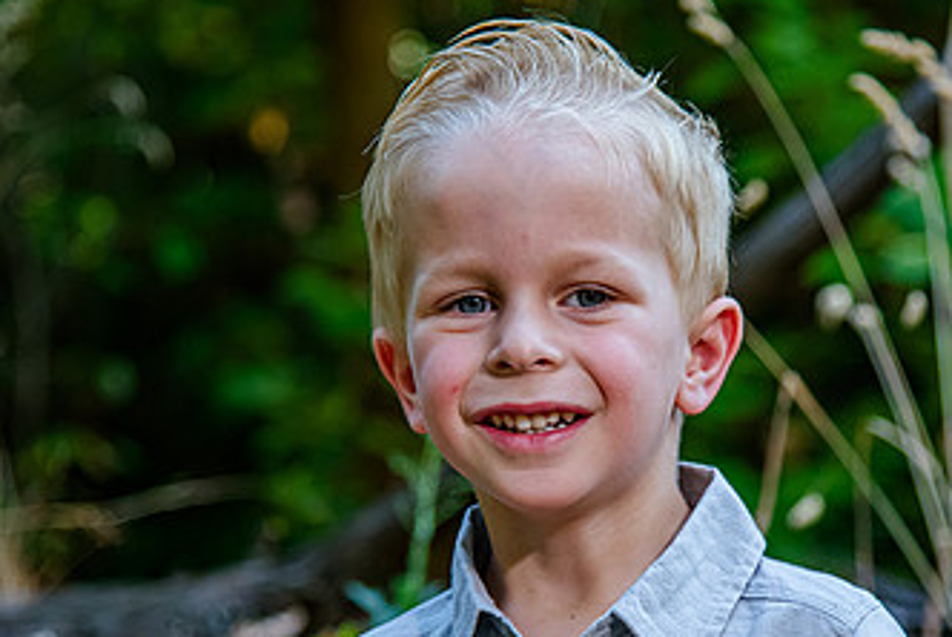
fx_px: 5240
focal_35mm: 198
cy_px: 473
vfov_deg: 6.9
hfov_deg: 10.4
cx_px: 482
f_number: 4
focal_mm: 95
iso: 800
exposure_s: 1/320
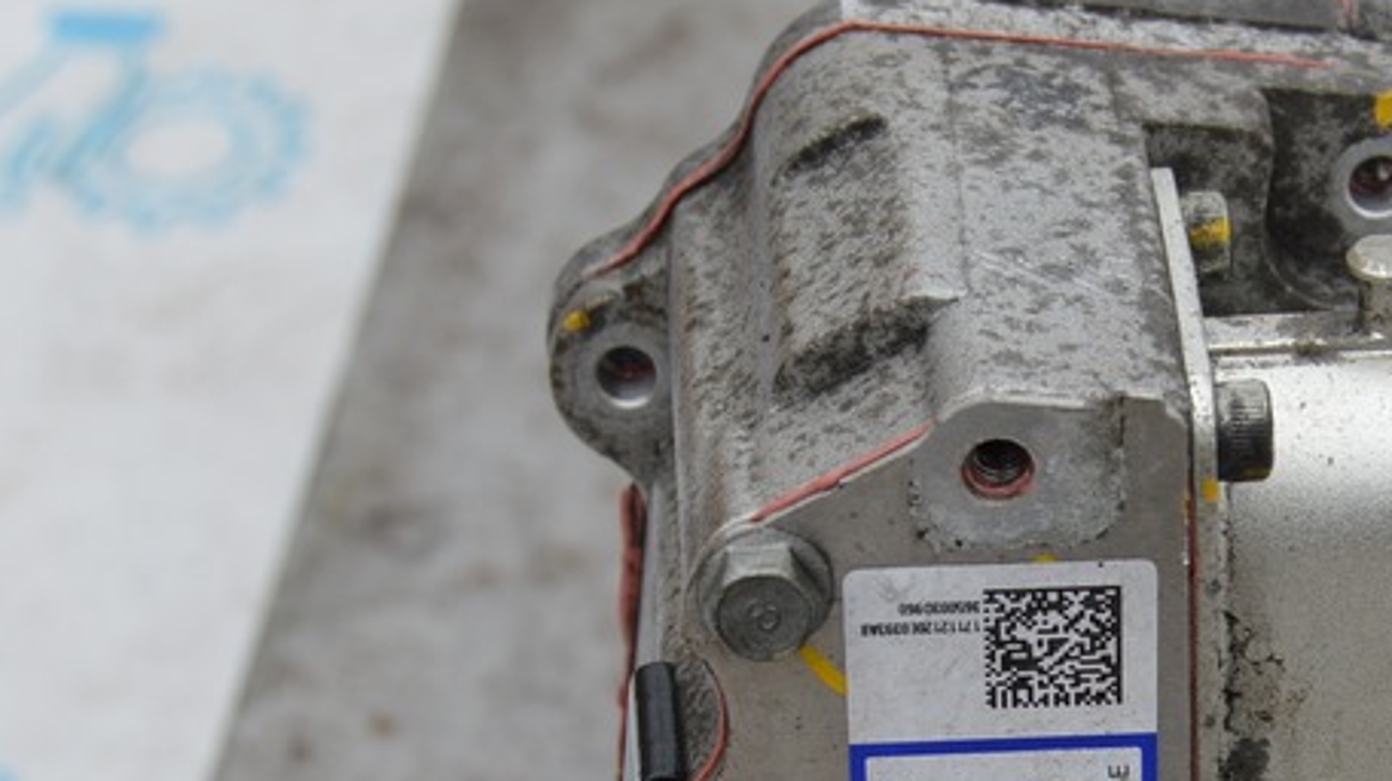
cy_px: 807
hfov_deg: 17.7
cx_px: 1093
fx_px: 4427
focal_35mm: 120
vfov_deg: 10.0
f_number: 6.3
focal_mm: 34
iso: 100
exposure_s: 1/160
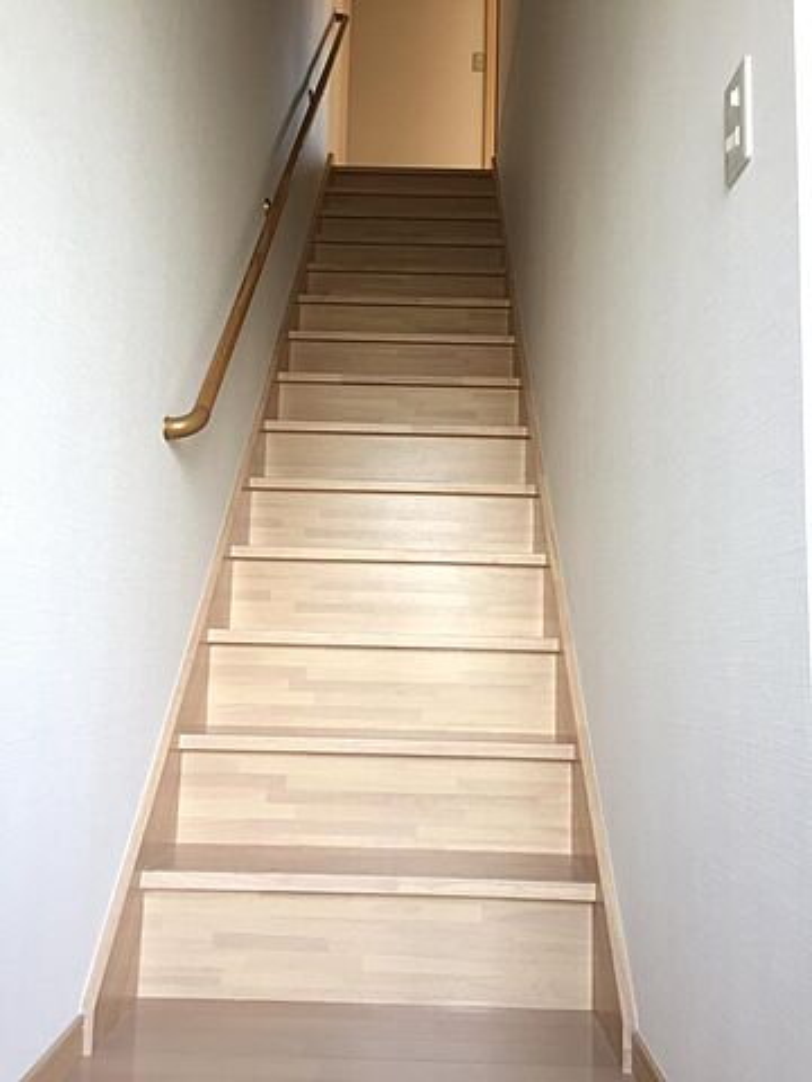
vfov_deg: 61.7
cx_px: 406
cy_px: 541
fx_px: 907
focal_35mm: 29
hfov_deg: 48.2
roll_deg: -1.4
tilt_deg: +7.1
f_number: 2.2
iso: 32
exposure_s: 1/40
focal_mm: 4.15
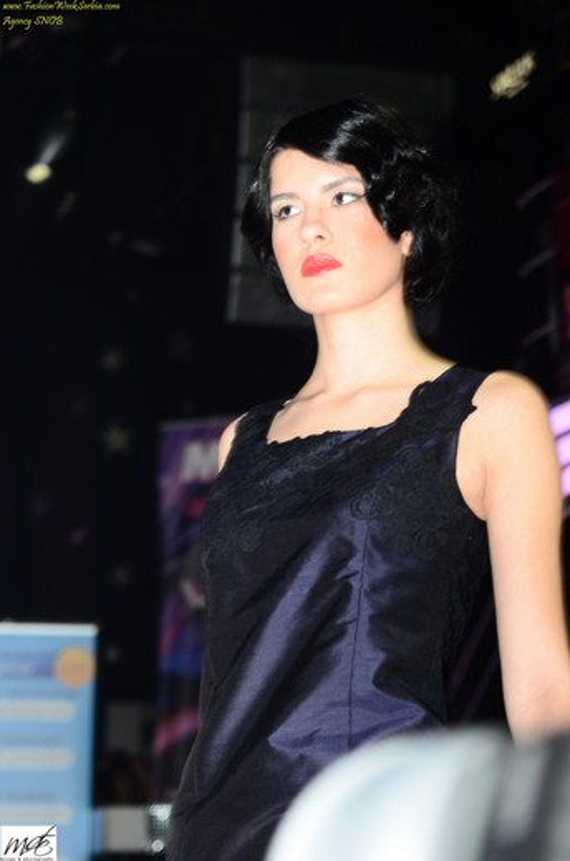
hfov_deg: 13.8
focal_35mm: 99
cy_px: 430
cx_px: 285
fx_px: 2364
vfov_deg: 20.7
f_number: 4
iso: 400
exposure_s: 1/60
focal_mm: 66
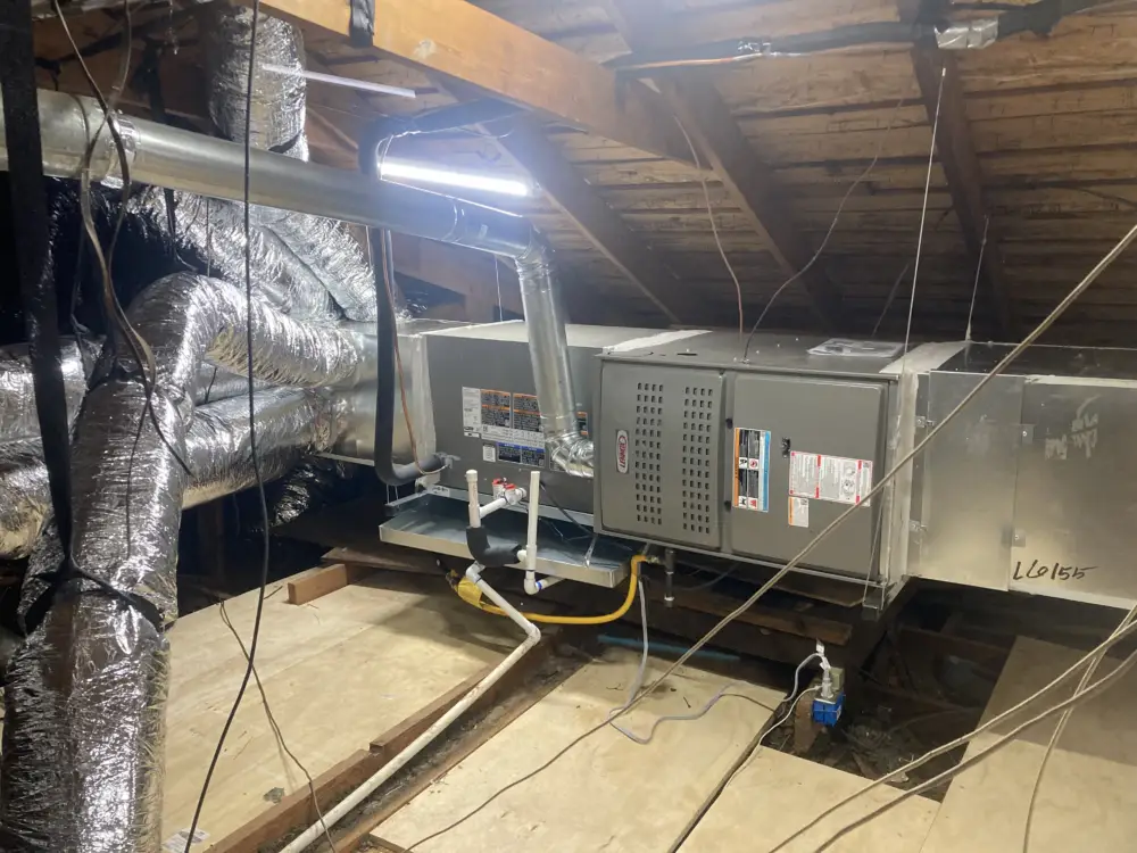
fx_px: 920
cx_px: 568
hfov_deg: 63.4
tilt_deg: -10.0
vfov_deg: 49.7
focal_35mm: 28
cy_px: 426
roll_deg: -1.5
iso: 250
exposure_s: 1/60
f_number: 1.8
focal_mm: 3.99
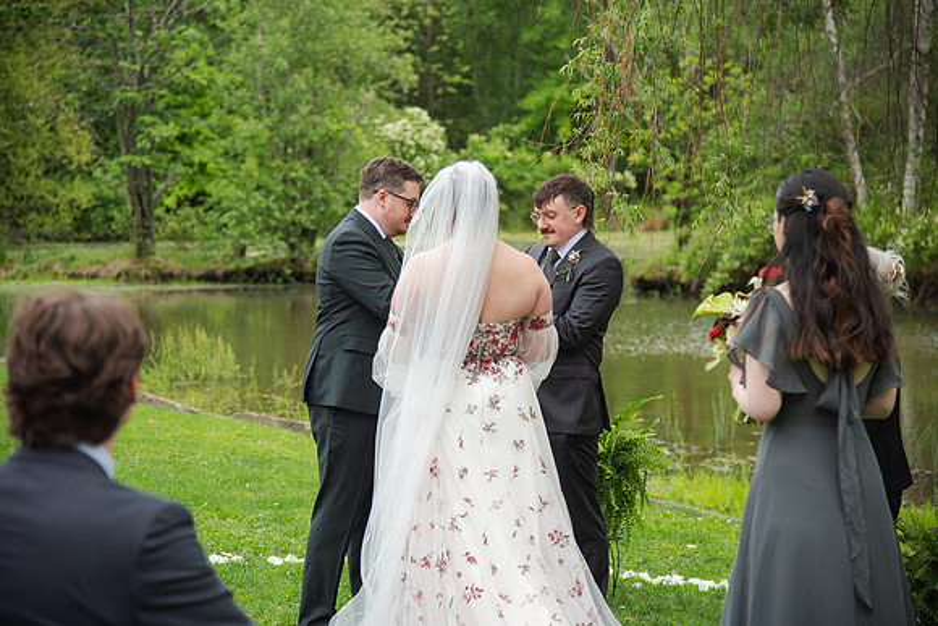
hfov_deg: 23.6
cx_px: 469
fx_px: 2241
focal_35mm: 86
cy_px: 313
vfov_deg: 15.9
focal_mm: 86
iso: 100
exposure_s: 1/400
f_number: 4
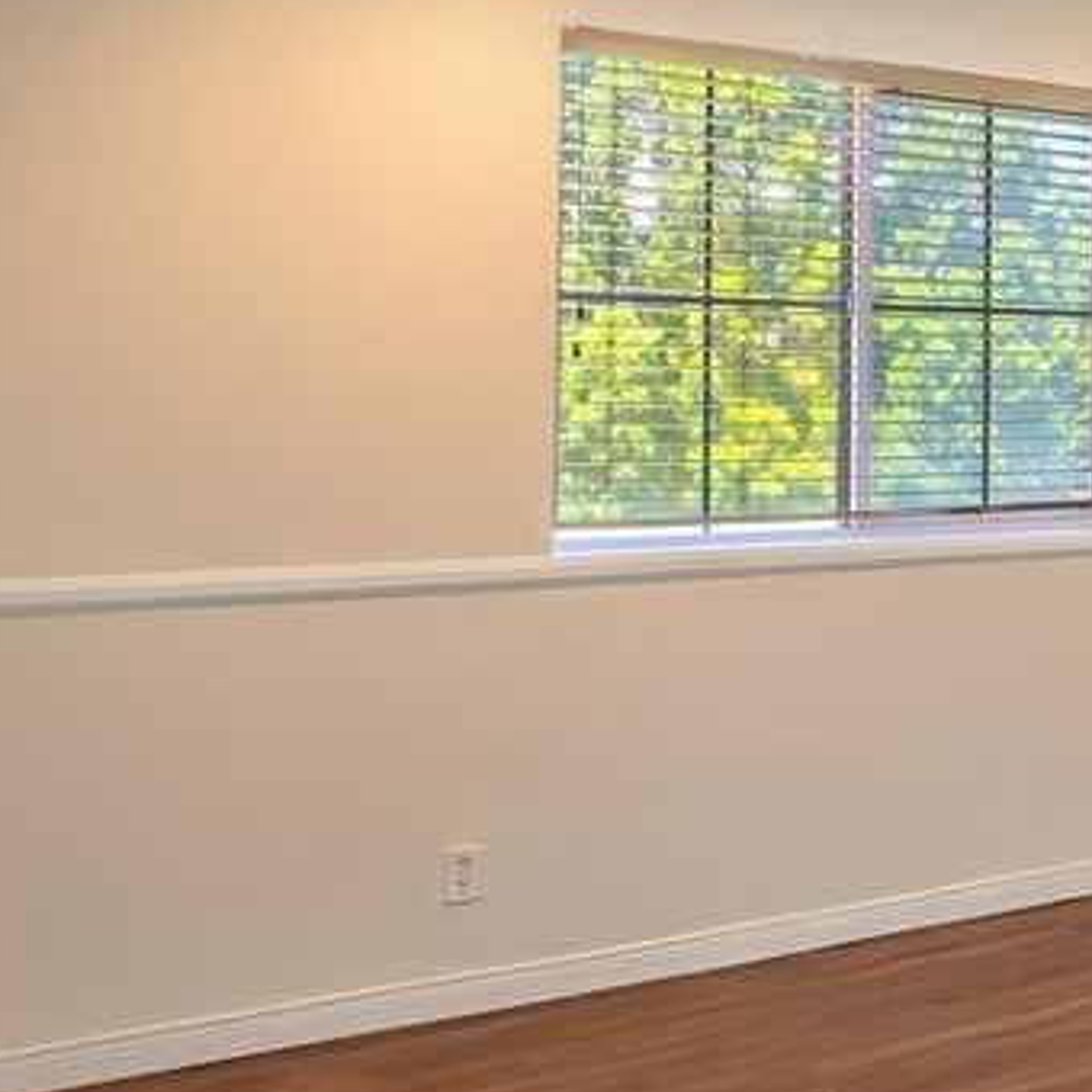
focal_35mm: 41
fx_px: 1463
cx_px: 1105
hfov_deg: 36.6
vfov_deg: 40.5
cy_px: 387
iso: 50
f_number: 22
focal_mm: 16
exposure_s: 1/2.5
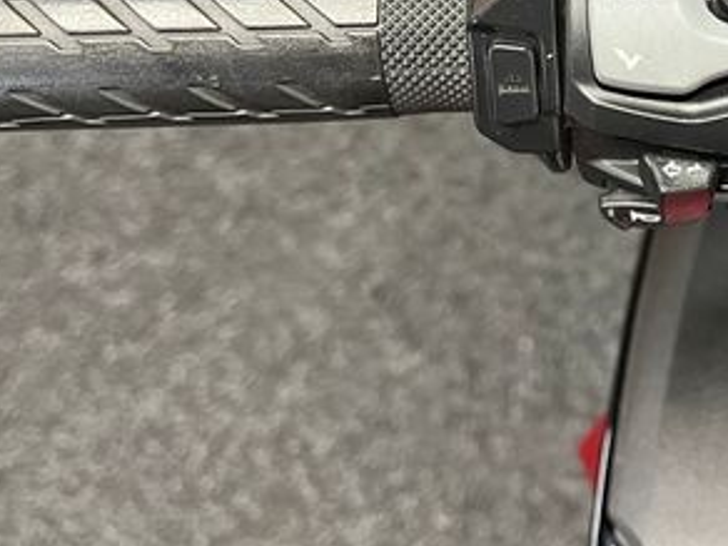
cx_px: 658
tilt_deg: -60.8
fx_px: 1199
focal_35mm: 57
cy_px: 30
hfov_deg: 32.1
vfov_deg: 24.7
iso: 500
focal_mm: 5.1
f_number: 1.6
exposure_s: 1/33
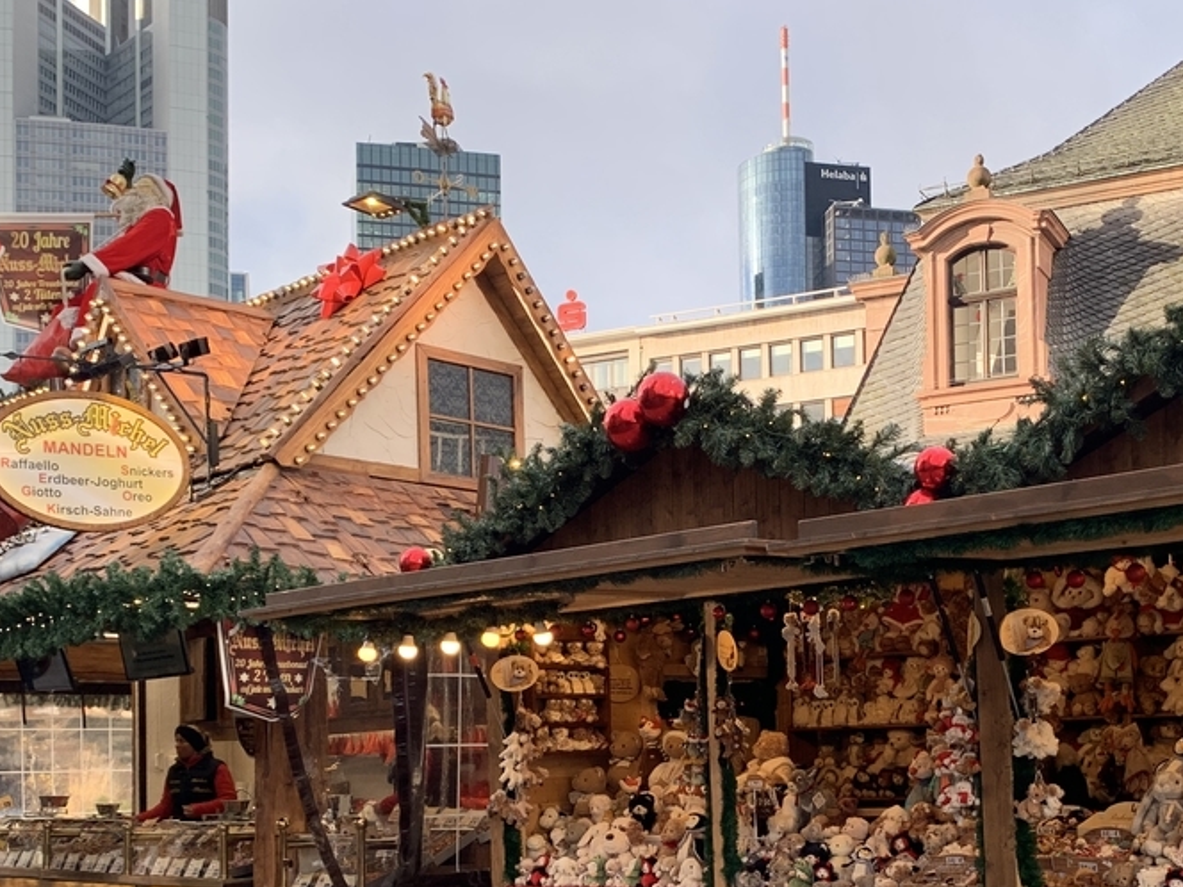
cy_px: 728
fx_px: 1606
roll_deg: +1.6
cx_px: 723
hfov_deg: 40.2
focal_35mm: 47
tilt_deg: +4.1
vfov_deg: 30.0
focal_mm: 4.25
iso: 25
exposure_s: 1/433
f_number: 1.8
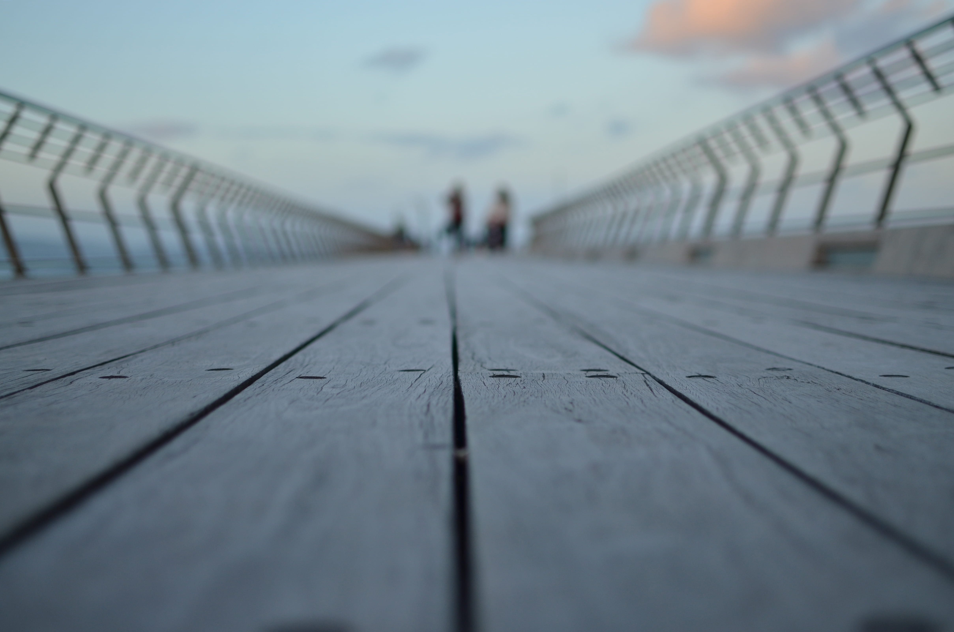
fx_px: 1388
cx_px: 477
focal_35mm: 52
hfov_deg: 37.9
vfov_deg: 25.6
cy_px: 316
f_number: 1.8
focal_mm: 35
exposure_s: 1/800
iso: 200
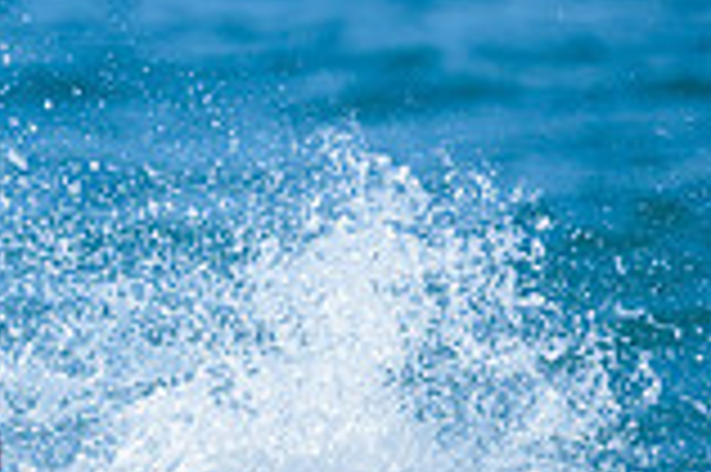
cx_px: -99
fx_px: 57905
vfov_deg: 0.5
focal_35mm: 2935
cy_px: 614
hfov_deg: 0.7
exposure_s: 1/2500
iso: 400
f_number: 6.3
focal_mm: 800
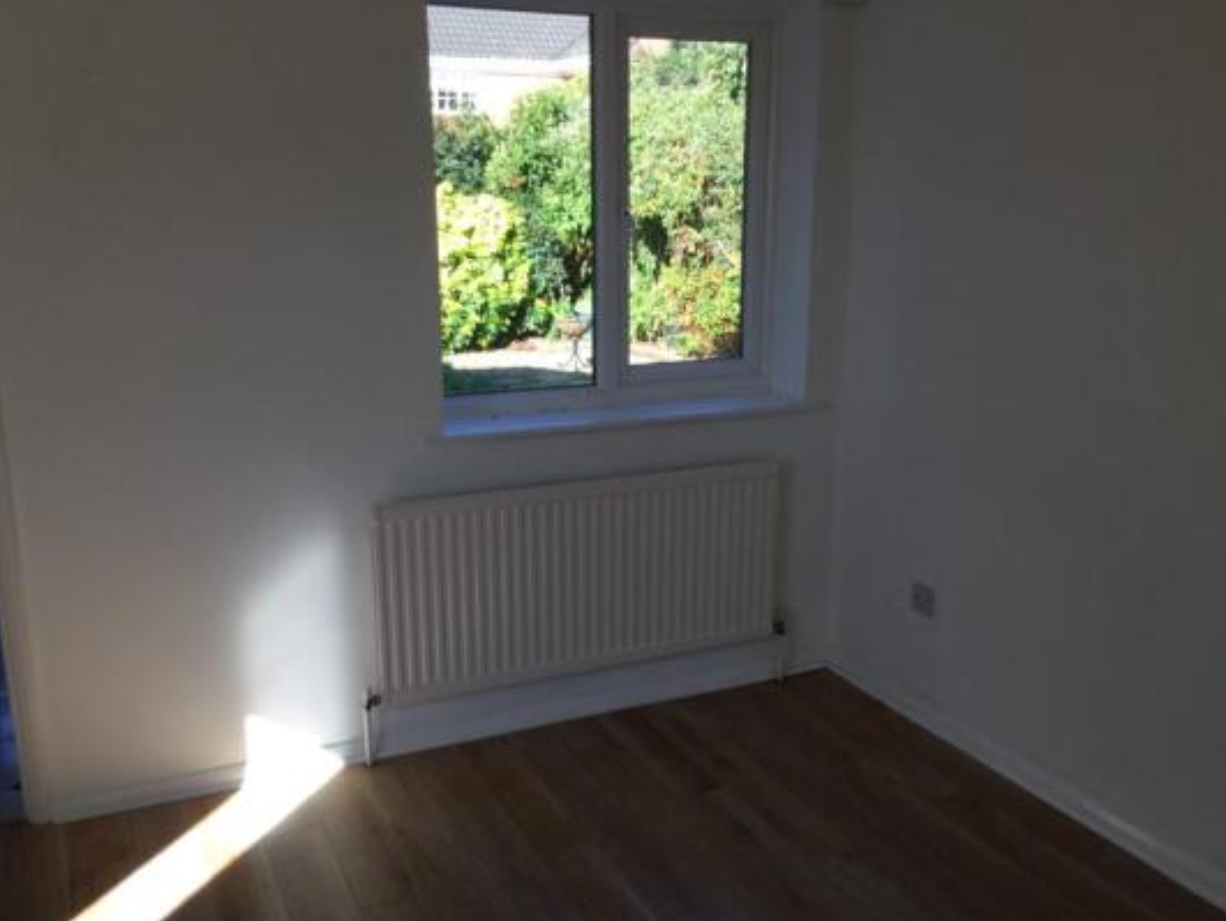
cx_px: 629
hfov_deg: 53.9
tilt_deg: -14.8
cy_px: 497
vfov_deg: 41.8
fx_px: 1205
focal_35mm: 34
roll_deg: +0.1
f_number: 2.4
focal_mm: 3.3
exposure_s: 1/144
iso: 25
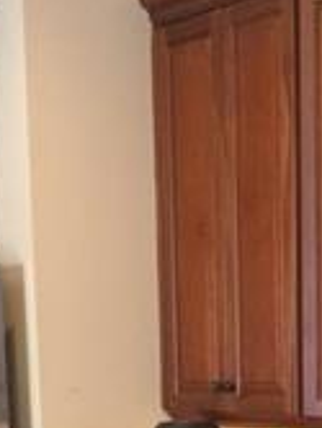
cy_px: 694
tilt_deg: -10.9
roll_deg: +0.4
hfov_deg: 11.0
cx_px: 291
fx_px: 1658
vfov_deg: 13.6
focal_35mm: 134
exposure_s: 1/30
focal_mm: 4.15
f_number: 2.2
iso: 100
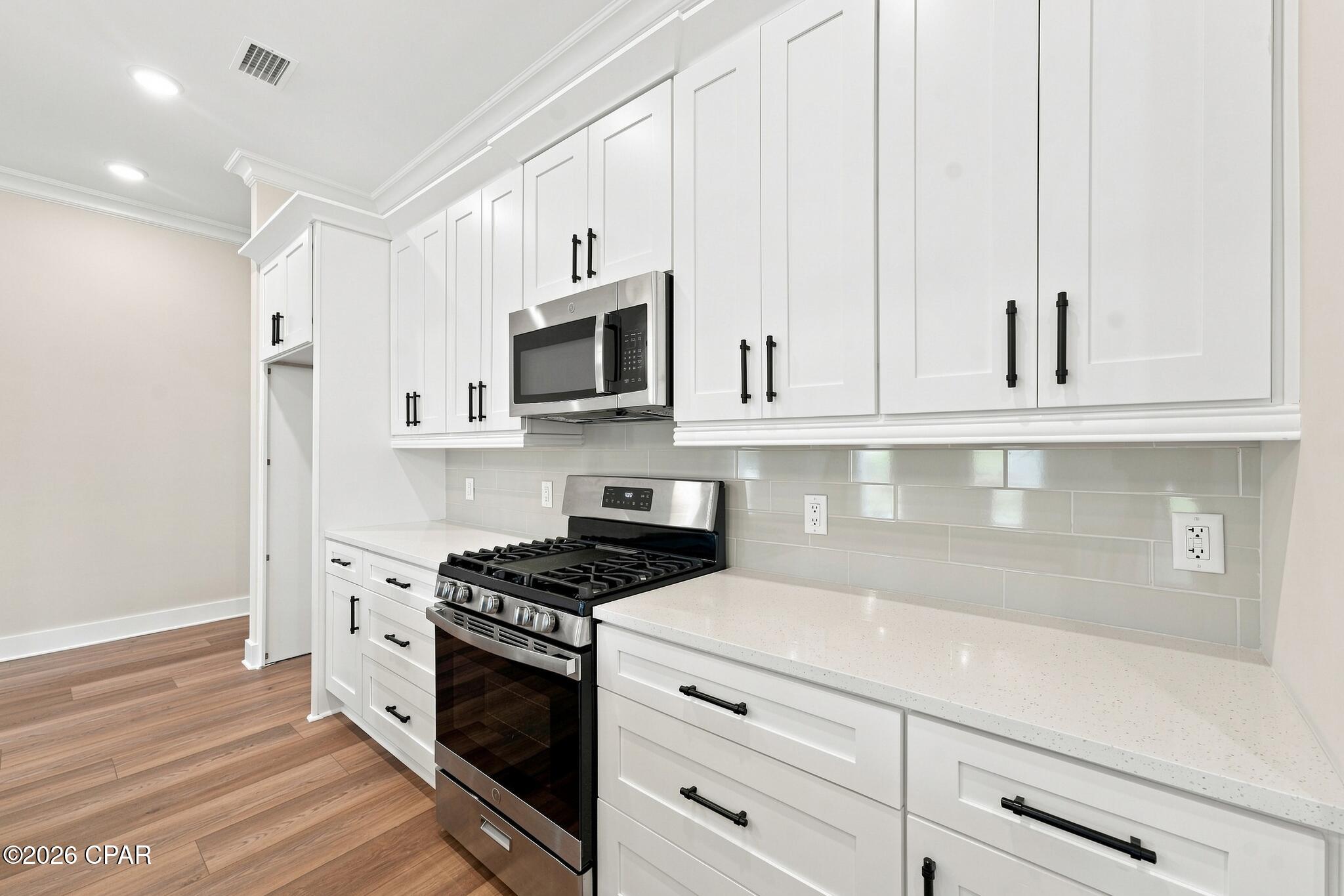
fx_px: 523
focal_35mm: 14
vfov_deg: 81.2
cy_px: 448
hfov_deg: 104.3
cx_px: 672
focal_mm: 14
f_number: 8
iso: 200
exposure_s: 1/2
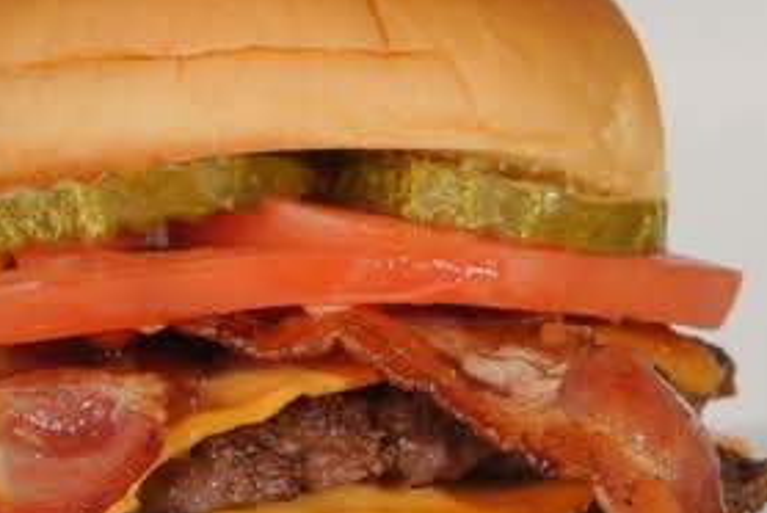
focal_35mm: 249
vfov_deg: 5.5
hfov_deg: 8.3
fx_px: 5311
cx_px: 306
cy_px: 292
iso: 200
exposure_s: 1/125
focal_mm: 105
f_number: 13
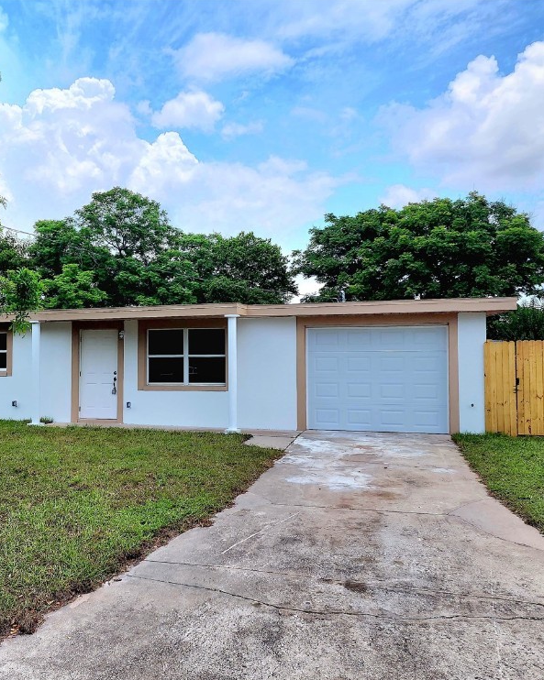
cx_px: 212
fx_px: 624
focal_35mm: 31
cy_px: 349
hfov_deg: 46.8
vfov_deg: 57.2
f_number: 1.8
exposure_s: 1/1111
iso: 12
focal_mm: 6.4
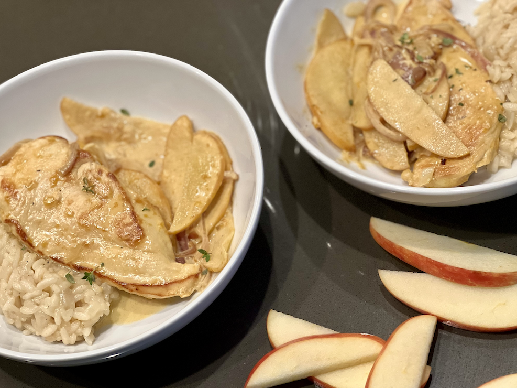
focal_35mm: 78
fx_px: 1165
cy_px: 195
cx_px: 258
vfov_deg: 18.9
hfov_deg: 25.0
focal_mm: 9
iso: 320
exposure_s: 1/40
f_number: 2.8
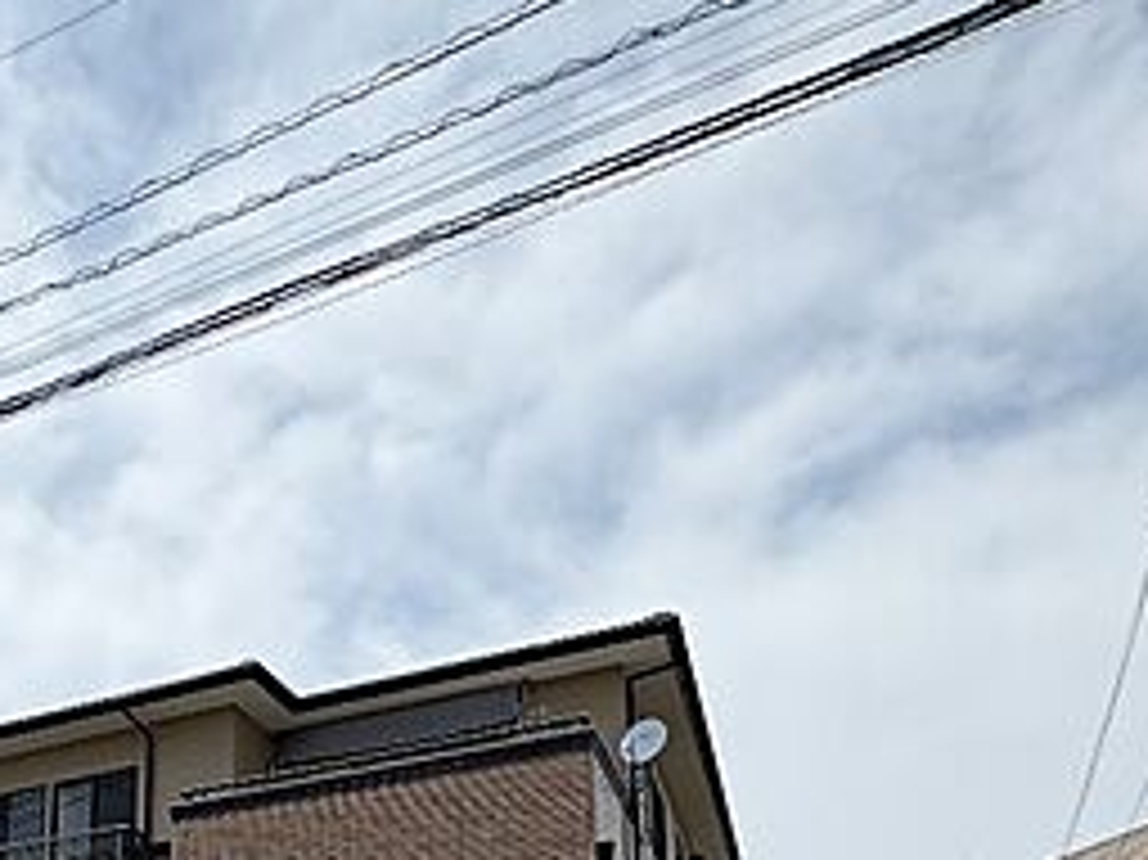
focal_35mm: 33
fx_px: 1094
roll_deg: -0.6
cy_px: 1009
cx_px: 216
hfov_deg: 51.6
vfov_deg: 34.9
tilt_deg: +10.2
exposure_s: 1/1672
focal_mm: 2.22
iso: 50
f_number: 2.2
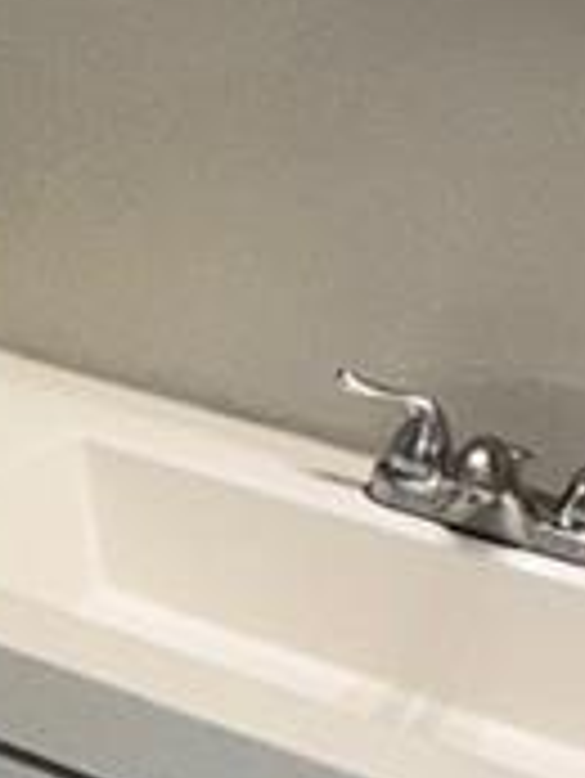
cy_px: 324
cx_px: -702
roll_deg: -4.5
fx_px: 2183
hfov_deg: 12.7
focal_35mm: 97
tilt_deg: -18.6
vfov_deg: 20.2
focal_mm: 2.22
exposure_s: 1/120
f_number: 2.2
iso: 80
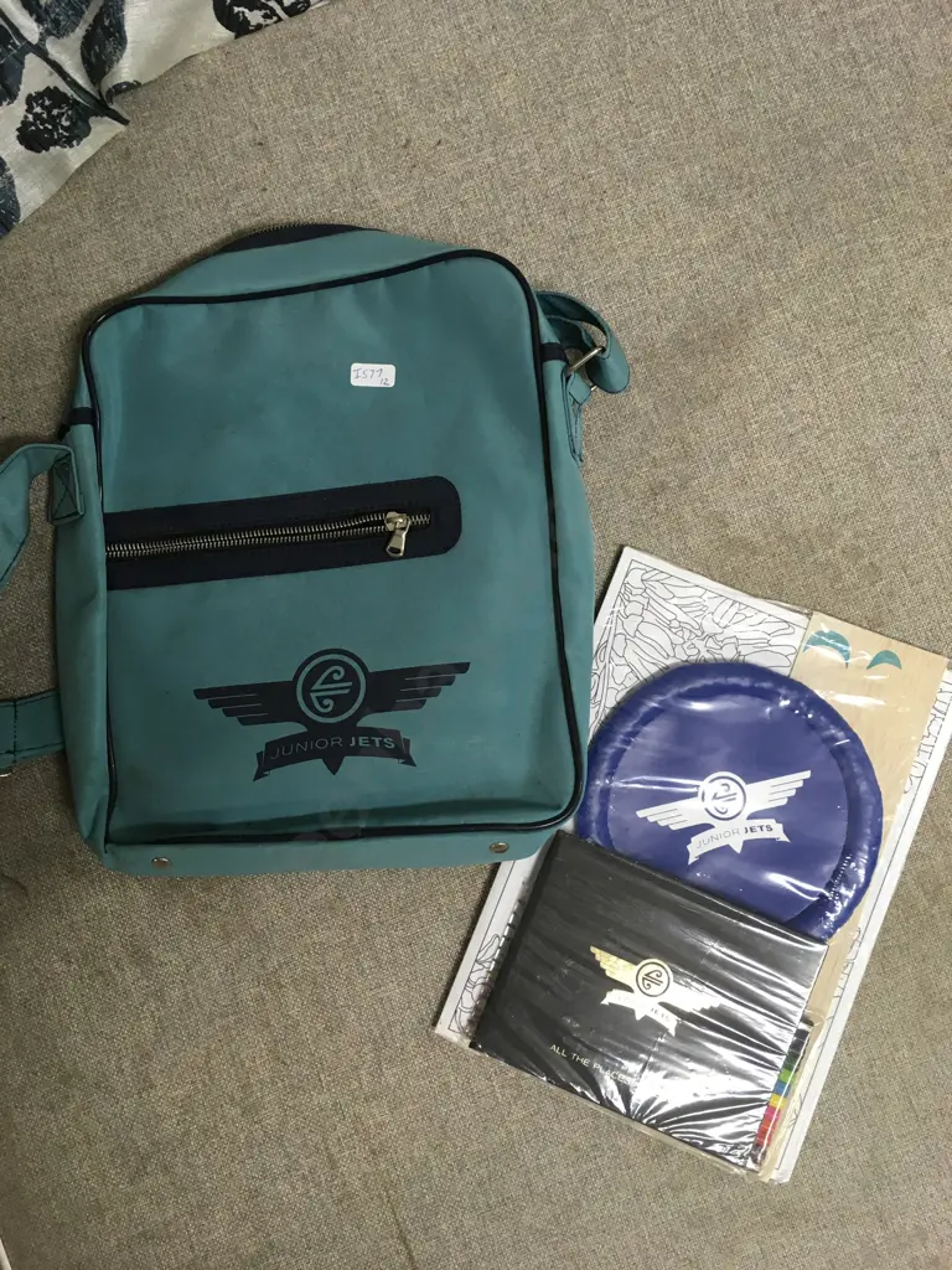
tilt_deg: -85.5
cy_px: 635
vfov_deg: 61.7
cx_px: 476
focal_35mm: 29
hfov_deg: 48.2
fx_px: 1063
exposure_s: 1/33
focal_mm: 4.15
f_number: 2.2
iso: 100
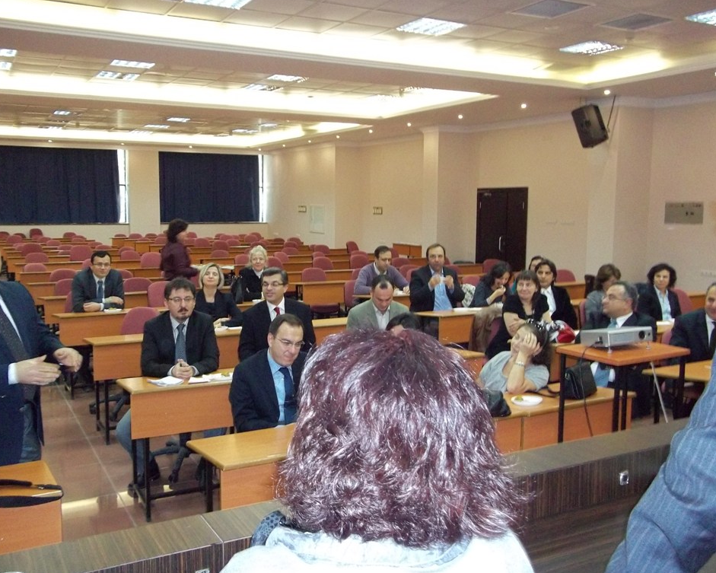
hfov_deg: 52.8
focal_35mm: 34
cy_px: 290
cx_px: 329
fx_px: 721
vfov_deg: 43.4
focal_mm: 5.7
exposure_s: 1/30
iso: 400
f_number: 2.9
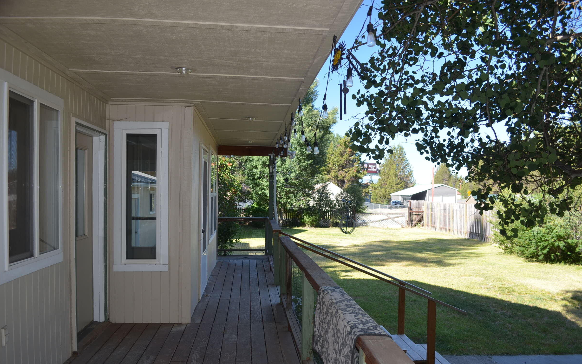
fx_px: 444
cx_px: 295
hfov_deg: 66.5
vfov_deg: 44.5
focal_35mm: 28
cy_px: 195
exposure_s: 1/200
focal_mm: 18
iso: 180
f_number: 3.5
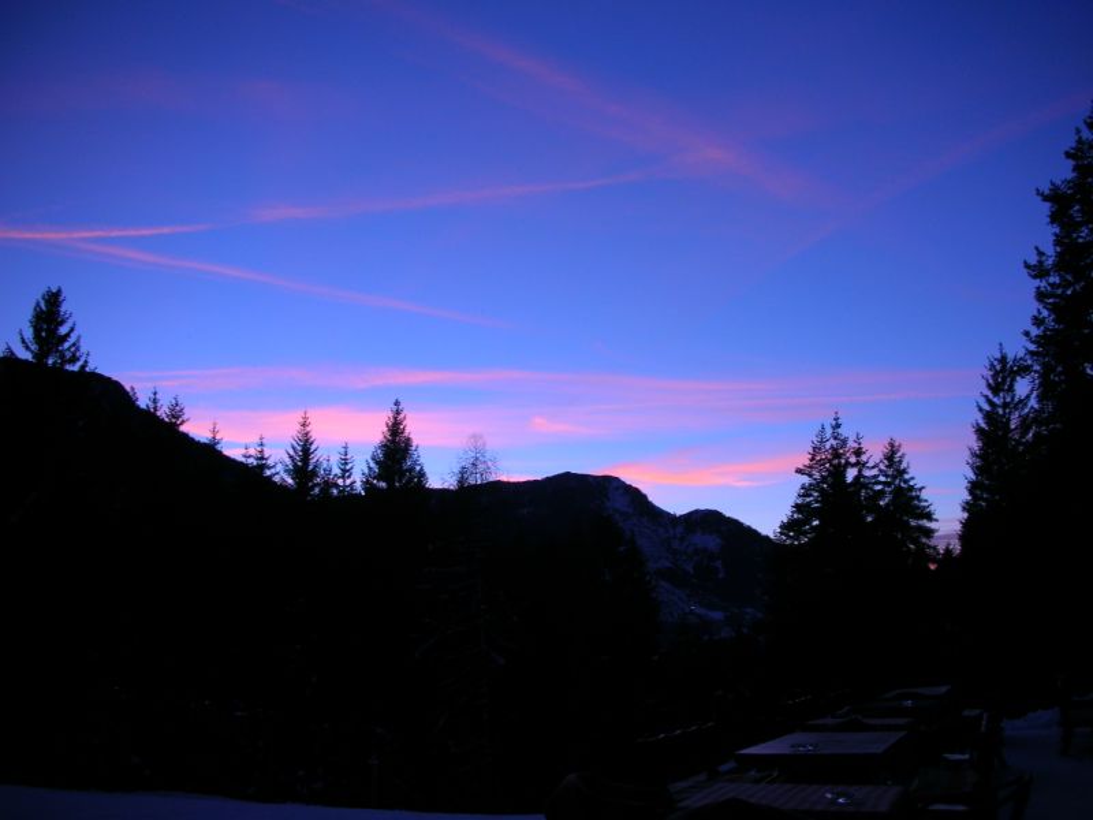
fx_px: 1105
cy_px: 410
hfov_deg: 52.6
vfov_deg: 40.7
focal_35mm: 35
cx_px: 546
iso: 50
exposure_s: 1/62
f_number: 3
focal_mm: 5.8
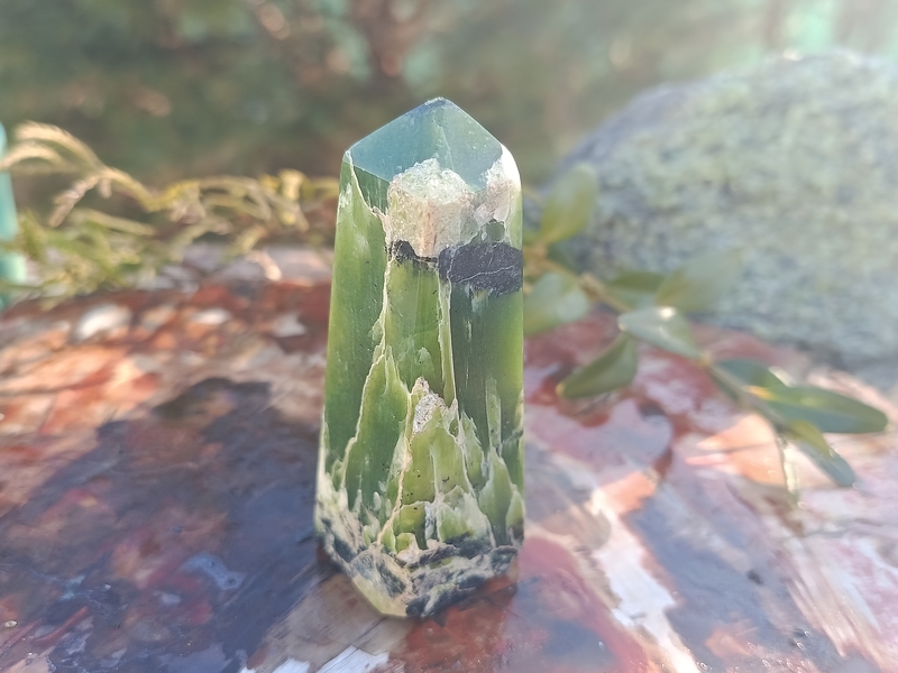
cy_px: 336
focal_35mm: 33
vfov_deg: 42.9
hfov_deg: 55.4
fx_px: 856
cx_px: 449
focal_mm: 5.24
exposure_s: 1/100
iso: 189
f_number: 1.7
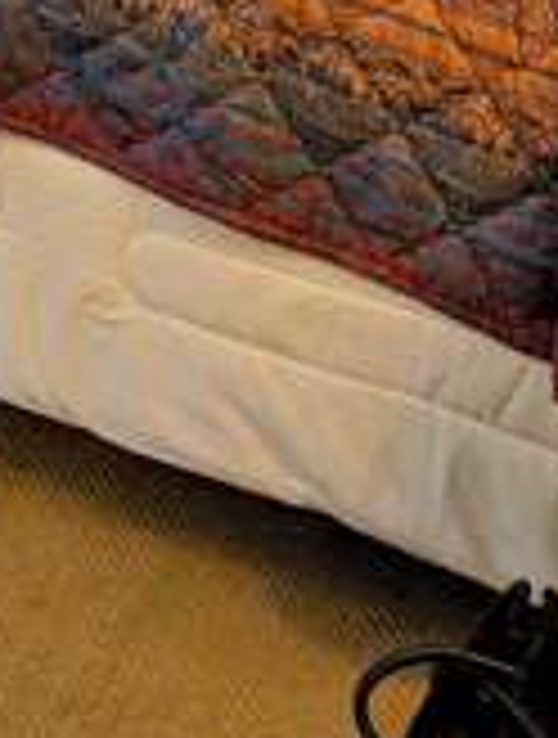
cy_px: -587
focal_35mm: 93
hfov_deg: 15.3
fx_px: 1989
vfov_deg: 17.2
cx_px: -135
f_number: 1.68
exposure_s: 1/40
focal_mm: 6.9
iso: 80
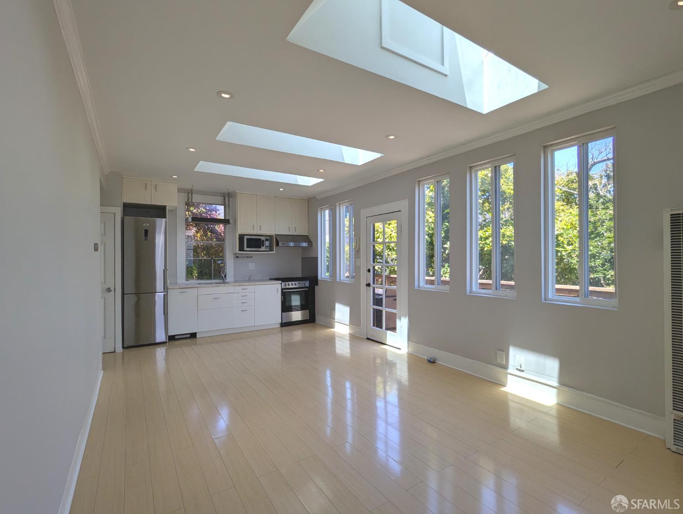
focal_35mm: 16
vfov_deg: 78.2
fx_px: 316
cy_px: 257
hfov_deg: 94.4
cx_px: 342
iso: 48
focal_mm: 2.35
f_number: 2.2
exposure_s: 1/372
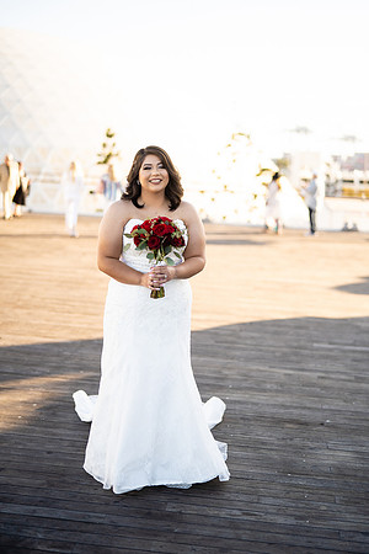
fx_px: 769
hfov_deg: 27.0
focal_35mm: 50
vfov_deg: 39.6
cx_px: 184
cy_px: 277
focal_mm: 50
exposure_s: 1/2500
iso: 200
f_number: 1.4
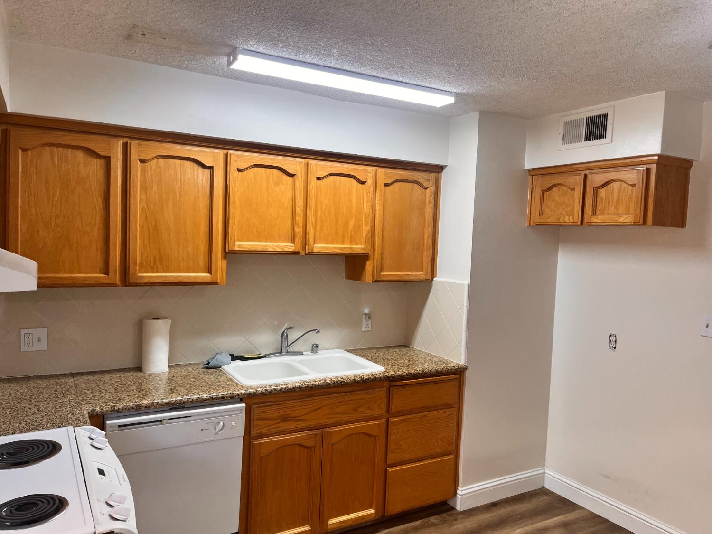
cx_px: 356
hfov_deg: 67.3
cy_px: 267
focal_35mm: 26
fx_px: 535
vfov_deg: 53.1
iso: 64
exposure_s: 1/120
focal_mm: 5.1
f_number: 1.6
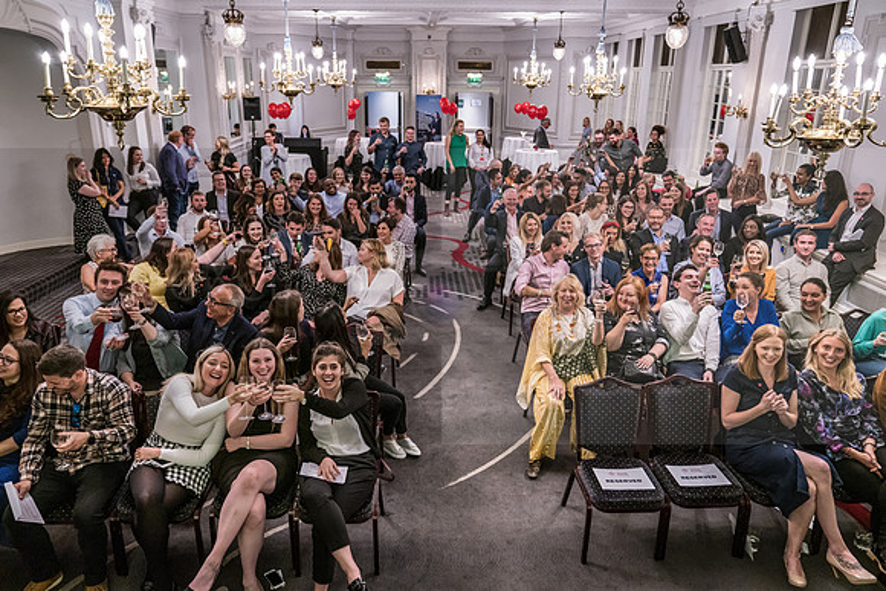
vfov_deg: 51.2
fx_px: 616
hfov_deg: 71.4
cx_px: 431
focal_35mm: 25
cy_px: 287
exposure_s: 1/60
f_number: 2.8
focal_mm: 24
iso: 3200
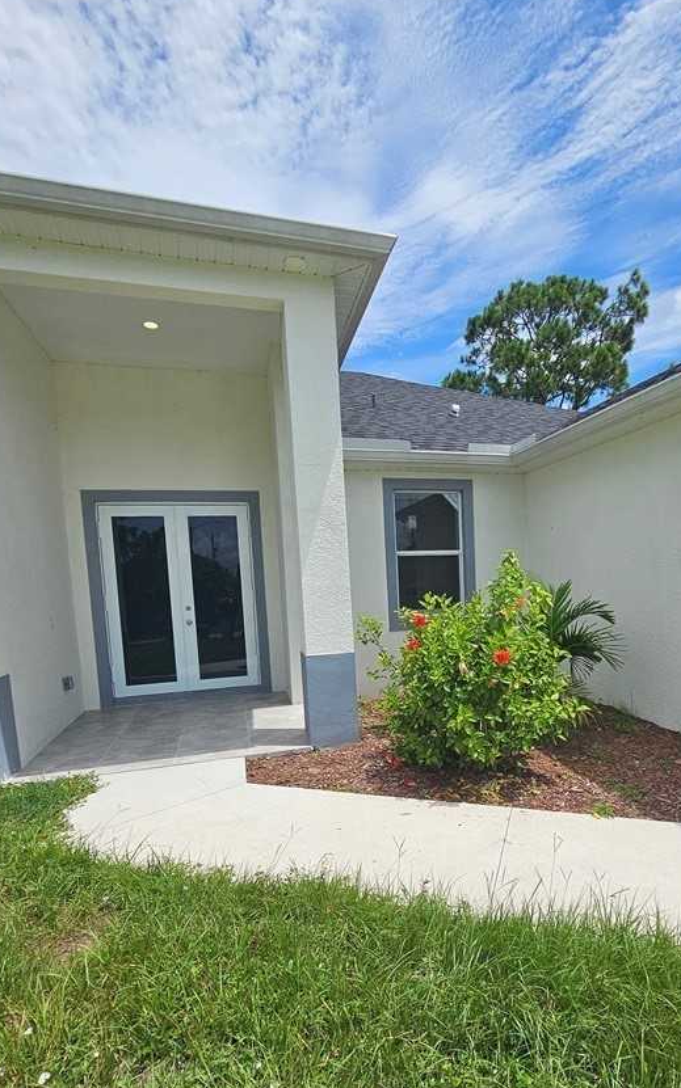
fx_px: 505
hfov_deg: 67.4
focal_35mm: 17
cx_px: 404
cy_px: 632
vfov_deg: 93.6
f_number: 2.2
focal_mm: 2.2
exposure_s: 1/4794
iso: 50
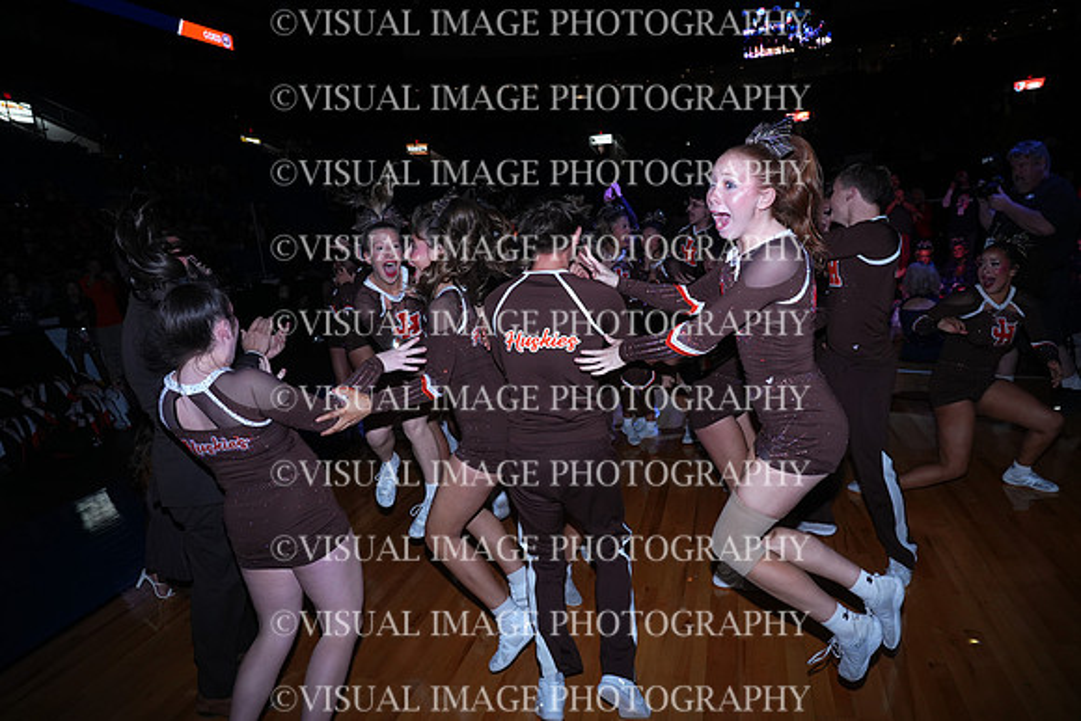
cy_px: 360
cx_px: 540
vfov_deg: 53.2
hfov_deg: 73.7
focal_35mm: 24
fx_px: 721
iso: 1600
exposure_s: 1/250
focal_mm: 24
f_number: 5.6
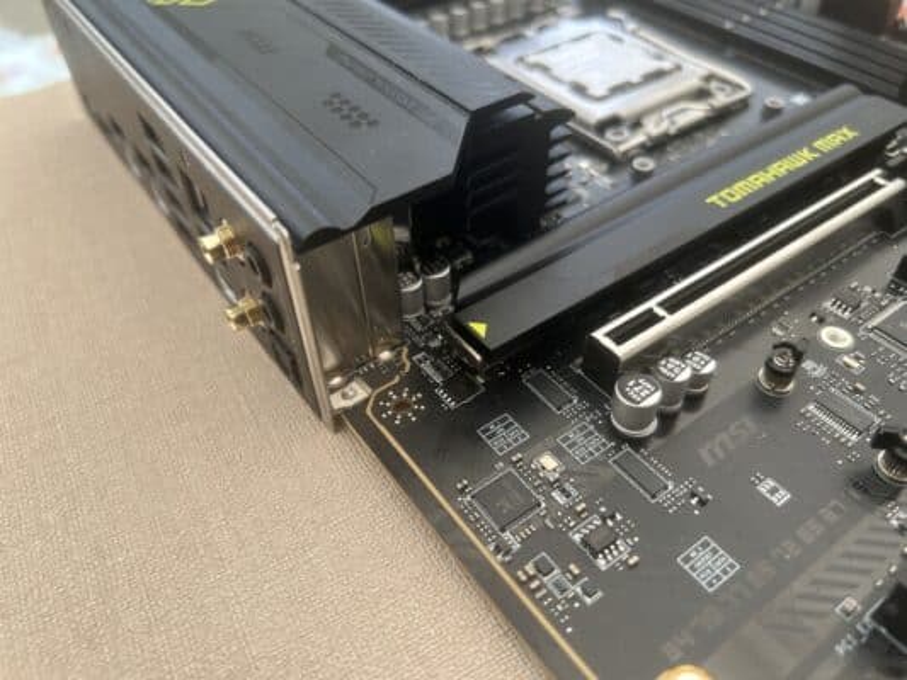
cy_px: 340
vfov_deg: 53.1
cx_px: 454
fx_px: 681
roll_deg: +2.3
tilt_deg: -44.4
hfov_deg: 67.3
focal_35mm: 26
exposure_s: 1/263
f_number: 1.5
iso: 40
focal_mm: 5.7
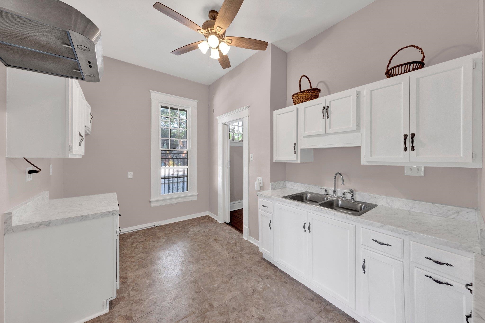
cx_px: 242
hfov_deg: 112.6
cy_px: 162
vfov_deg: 90.0
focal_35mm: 12
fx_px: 162
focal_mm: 8.1
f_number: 7.1
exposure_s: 1/13
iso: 400
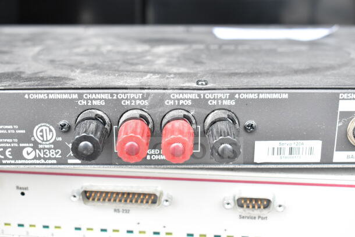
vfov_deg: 29.0
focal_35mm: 46
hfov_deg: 42.3
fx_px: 459
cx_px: 178
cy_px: 118
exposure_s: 1/200
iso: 1600
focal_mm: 31
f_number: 7.1
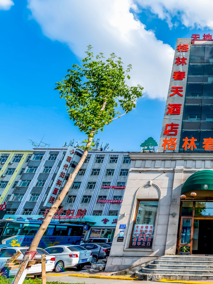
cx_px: 216
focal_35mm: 22
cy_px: 144
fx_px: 180
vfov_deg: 76.4
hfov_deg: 49.2
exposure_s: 1/400
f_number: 8
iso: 160
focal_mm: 15
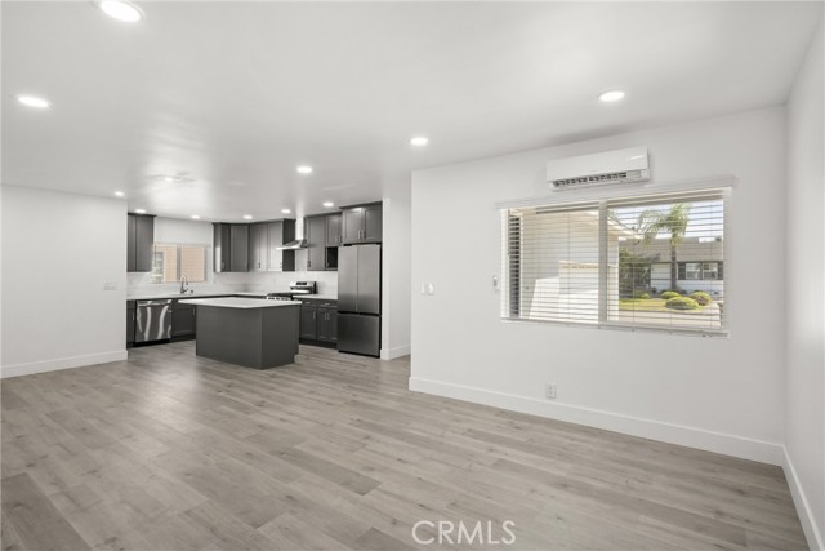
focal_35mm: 18
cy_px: 276
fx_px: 413
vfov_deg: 67.4
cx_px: 412
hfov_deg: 90.0
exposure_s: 1/10
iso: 200
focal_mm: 12
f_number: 9
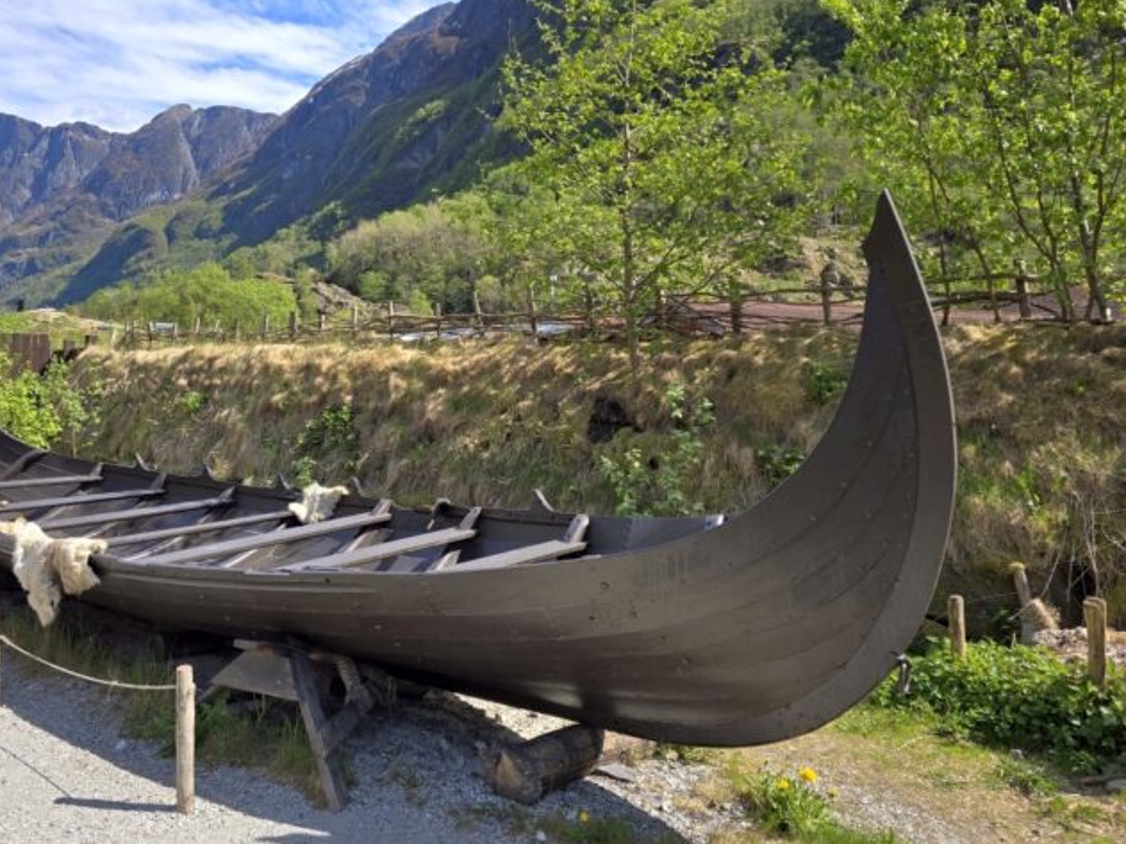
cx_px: 446
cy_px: 360
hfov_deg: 62.8
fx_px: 911
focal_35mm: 28
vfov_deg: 49.6
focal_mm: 6.3
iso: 12
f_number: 1.7
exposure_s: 1/699
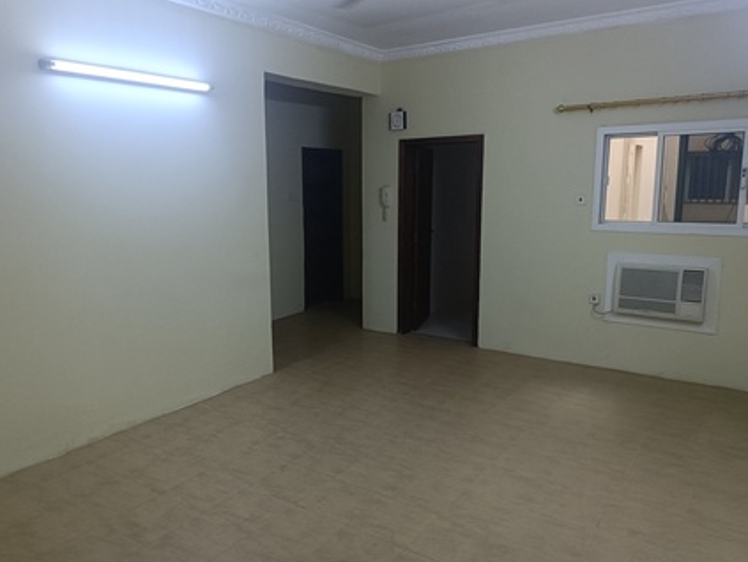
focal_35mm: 27
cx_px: 351
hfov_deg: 65.2
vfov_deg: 51.4
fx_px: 584
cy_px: 278
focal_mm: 4.7
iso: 1289
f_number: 1.7
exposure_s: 1/50
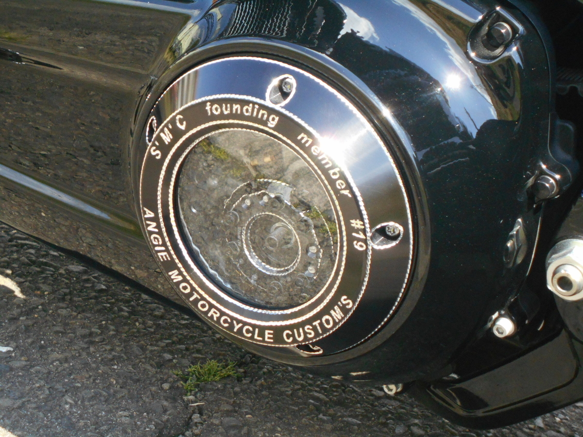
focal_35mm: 86
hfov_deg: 22.8
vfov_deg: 17.2
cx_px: 292
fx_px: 1448
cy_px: 218
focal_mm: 15.4
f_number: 6.3
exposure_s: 1/250
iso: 400
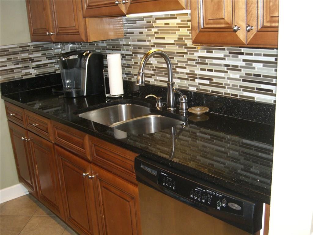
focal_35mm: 38
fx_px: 344
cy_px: 118
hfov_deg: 49.0
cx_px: 156
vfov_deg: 37.7
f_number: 2.8
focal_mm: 7.9
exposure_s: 1/60
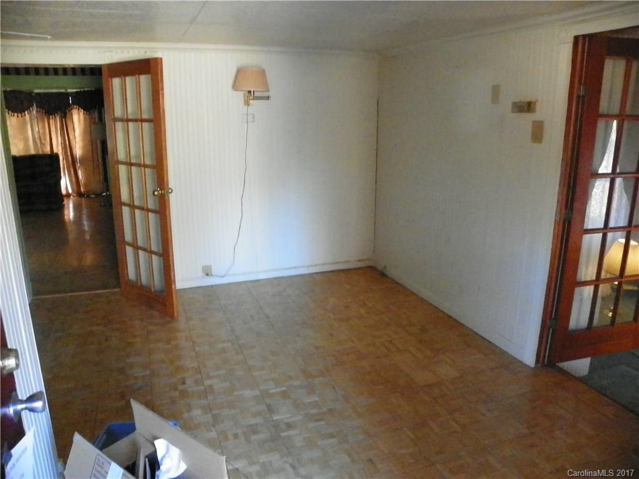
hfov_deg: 67.3
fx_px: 480
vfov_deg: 53.1
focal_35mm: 26
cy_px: 240
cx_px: 320
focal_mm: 4.6
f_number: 2.8
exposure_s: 1/40
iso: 800
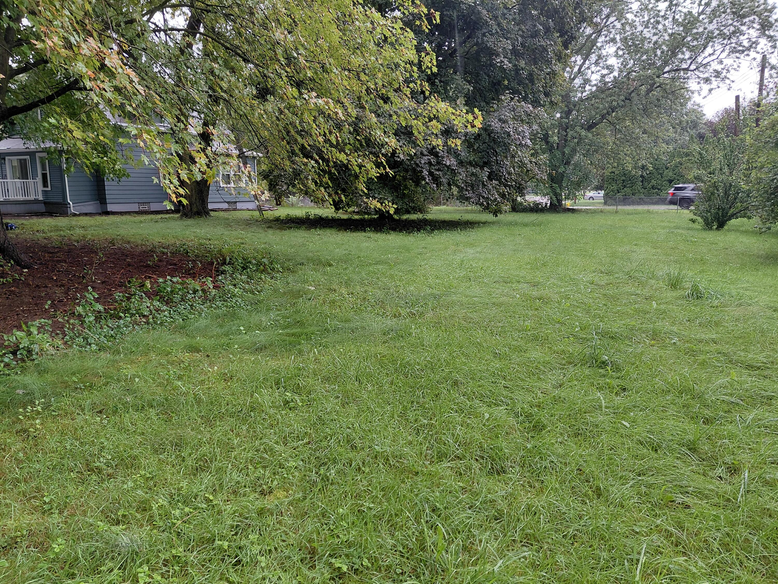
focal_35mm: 25
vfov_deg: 54.9
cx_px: 389
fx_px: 562
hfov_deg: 69.4
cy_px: 292
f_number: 1.8
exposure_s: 1/125
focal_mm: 4.69
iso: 50
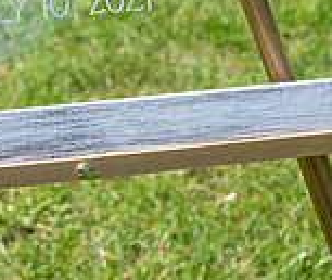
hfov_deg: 9.3
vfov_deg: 7.7
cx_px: 68
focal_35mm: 203
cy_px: -187
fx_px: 2037
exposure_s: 1/320
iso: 100
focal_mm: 50
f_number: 6.3
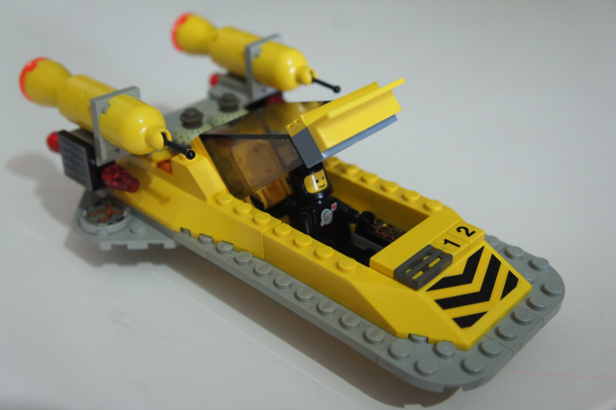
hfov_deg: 46.4
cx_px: 308
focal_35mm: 42
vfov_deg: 31.9
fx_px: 718
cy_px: 205
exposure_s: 1/125
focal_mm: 28
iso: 6400
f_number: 4
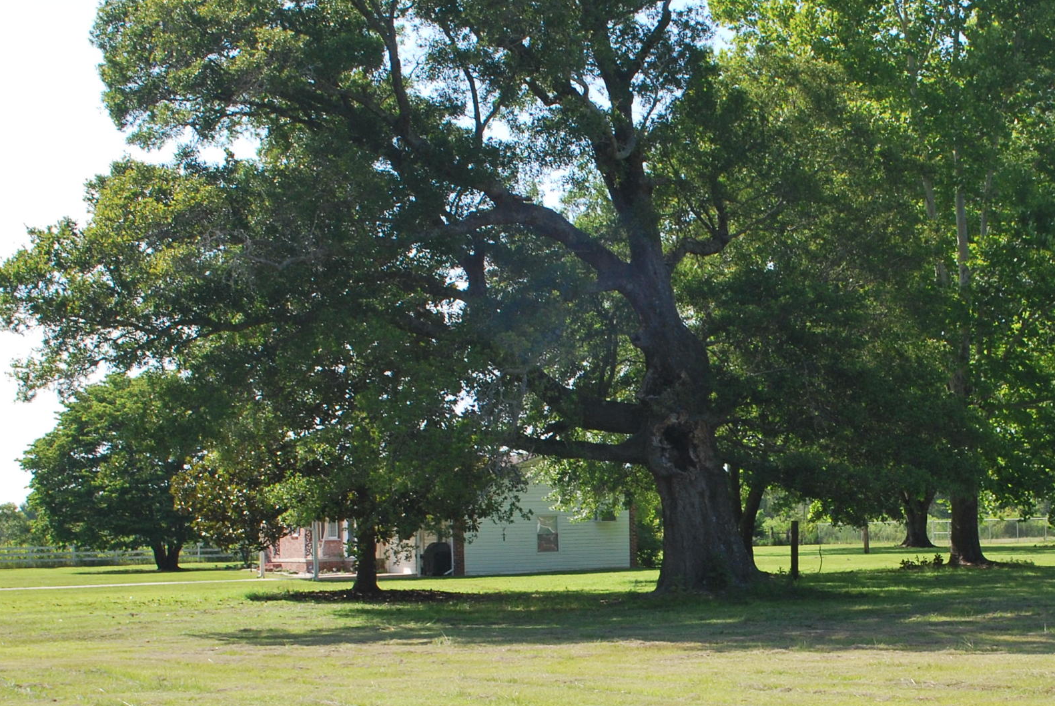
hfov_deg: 27.0
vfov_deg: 18.4
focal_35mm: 74
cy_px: 520
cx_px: 789
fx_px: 2171
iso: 200
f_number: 9
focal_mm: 26
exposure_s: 1/160
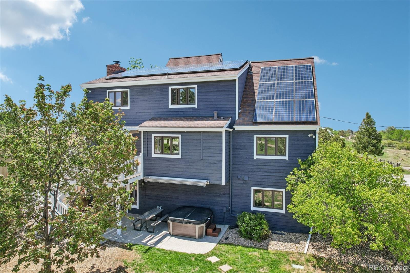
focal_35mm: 22
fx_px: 250
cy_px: 136
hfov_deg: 78.6
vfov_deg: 57.2
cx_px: 205
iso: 100
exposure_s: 1/1500
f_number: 2.8
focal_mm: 8.4
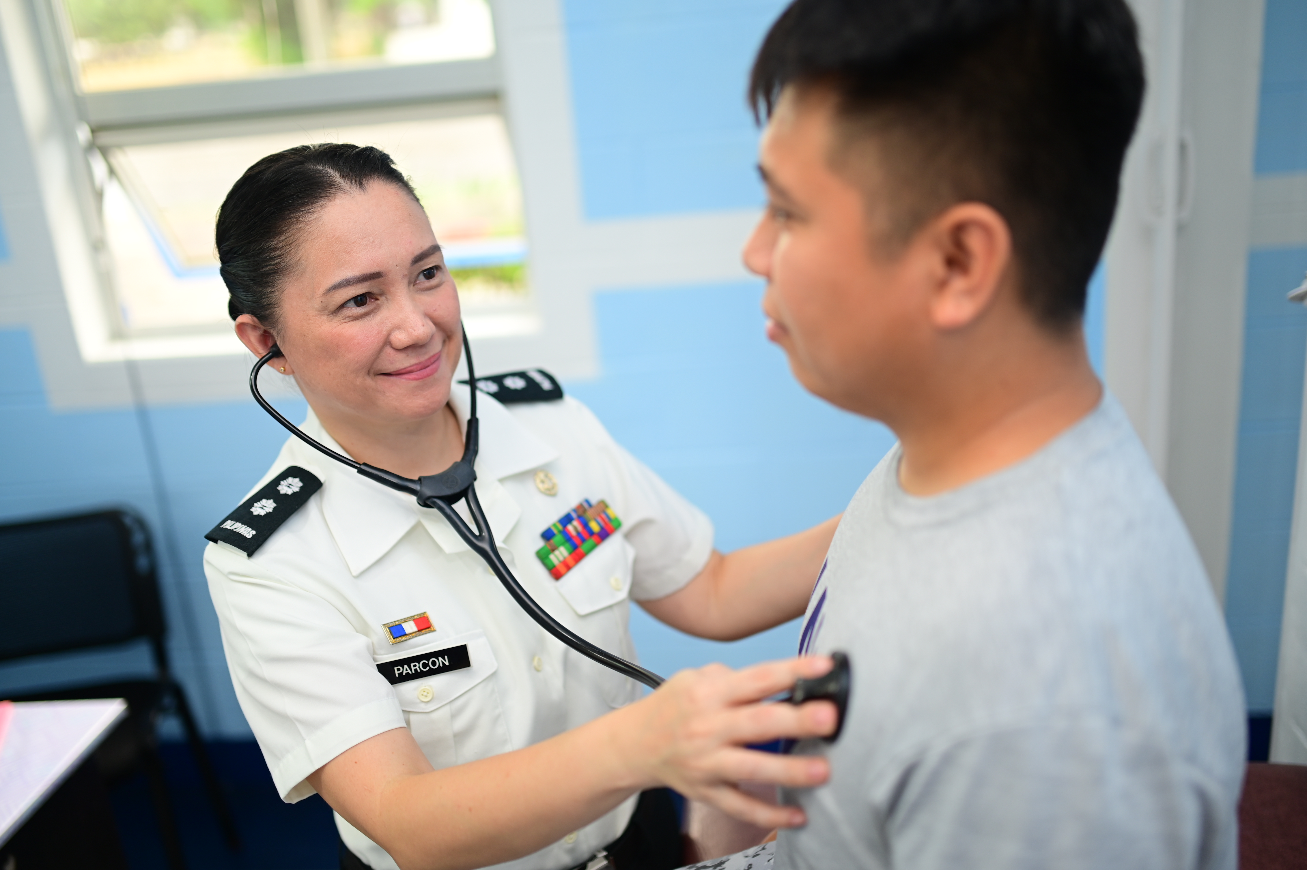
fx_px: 1270
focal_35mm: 35
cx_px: 654
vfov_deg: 37.8
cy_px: 435
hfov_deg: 54.4
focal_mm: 35
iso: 200
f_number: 1.4
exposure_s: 1/100
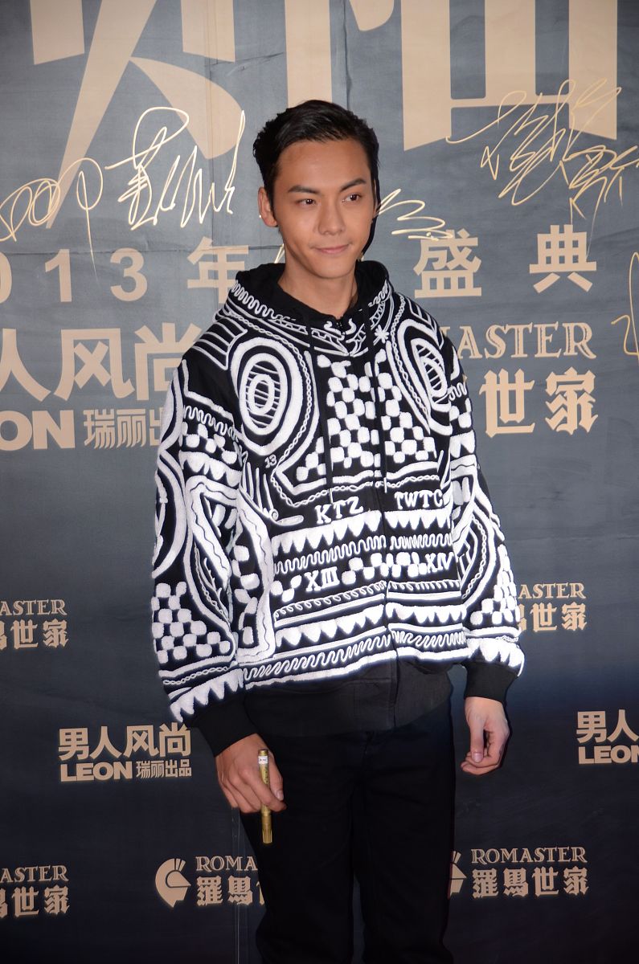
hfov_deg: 13.0
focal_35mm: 105
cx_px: 320
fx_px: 2808
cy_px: 482
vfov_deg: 19.5
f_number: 5.6
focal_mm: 70
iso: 400
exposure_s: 1/160
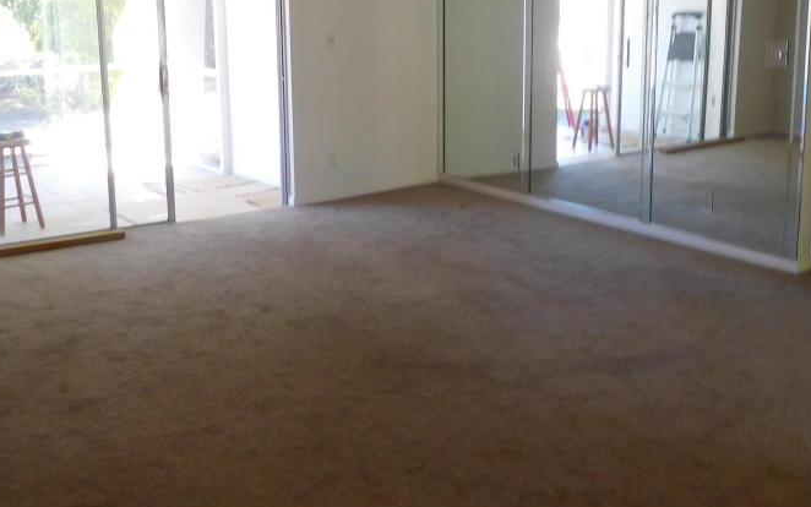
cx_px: 431
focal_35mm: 41
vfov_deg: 30.9
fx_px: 906
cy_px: 153
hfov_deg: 48.2
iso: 200
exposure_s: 1/30
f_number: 3.4
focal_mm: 4.5
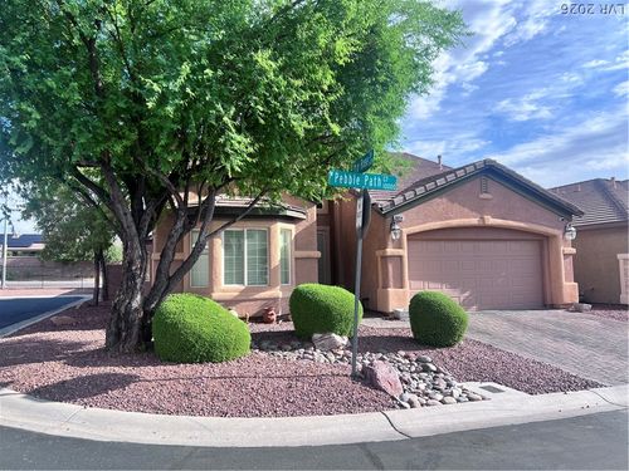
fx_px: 472
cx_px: 314
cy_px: 236
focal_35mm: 26
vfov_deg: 53.1
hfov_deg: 67.3
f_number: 1.5
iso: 50
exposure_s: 1/2457
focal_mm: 5.7
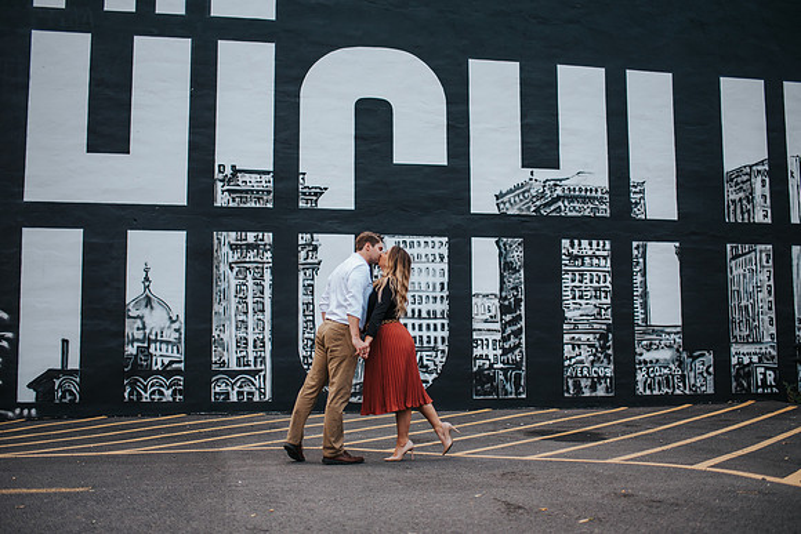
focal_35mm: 37
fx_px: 823
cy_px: 282
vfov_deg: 36.0
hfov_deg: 51.9
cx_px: 394
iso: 320
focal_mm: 35
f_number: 1.8
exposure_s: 1/800
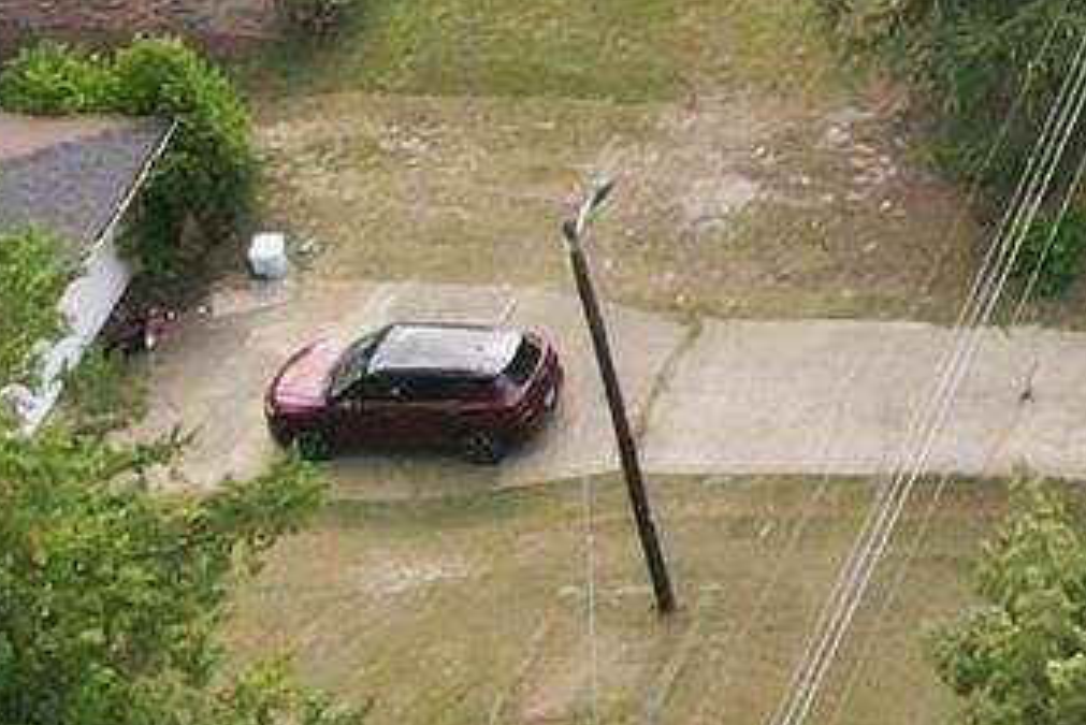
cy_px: -1036
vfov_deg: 7.0
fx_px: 5583
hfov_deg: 9.3
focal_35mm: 185
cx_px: 3026
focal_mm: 4.5
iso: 100
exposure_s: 1/200
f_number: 2.8
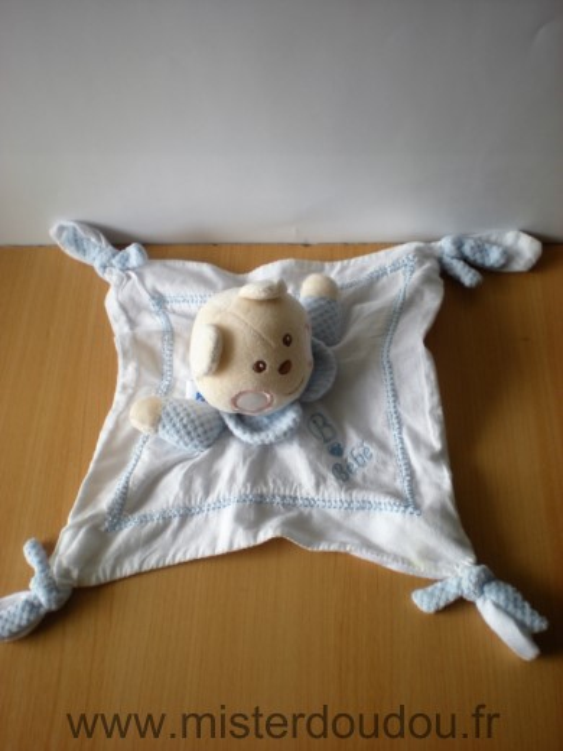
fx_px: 824
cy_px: 376
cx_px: 282
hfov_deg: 37.7
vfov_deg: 49.0
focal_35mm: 38
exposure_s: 1/86
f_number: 3.1
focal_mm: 6.3
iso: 64
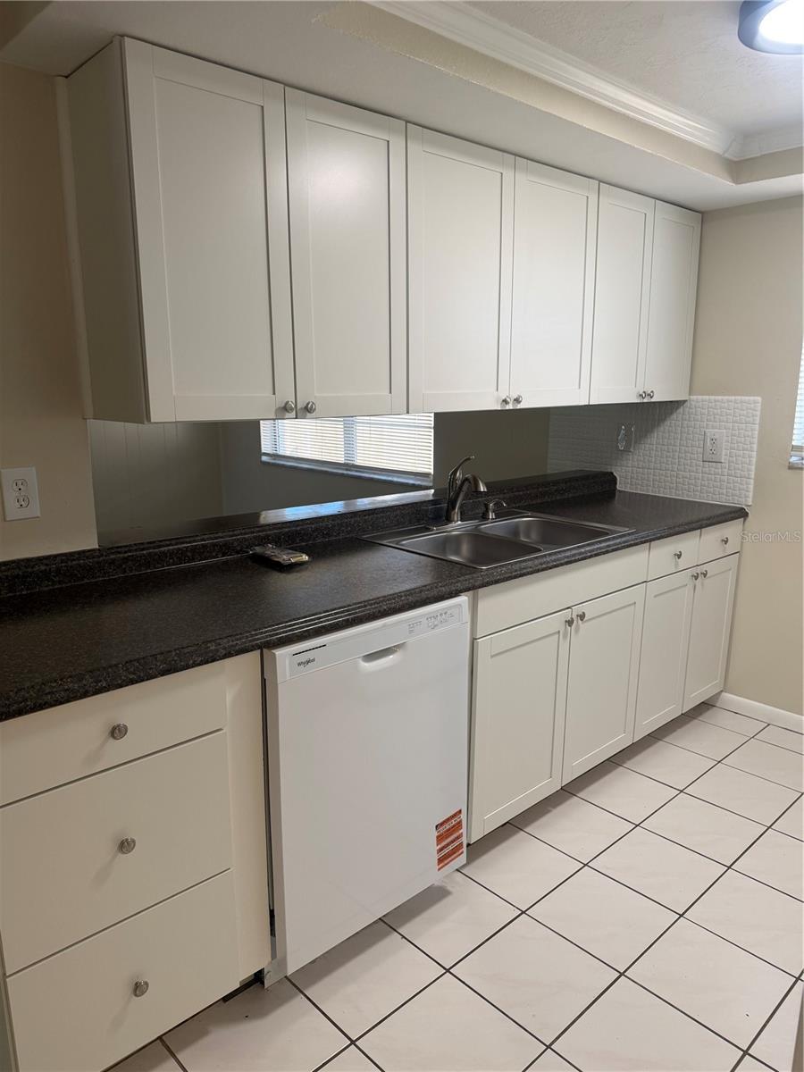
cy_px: 536
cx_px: 402
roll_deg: +0.1
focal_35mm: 24
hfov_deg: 56.8
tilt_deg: -11.2
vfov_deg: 71.6
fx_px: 743
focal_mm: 6.76
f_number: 1.78
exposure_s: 1/120
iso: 125
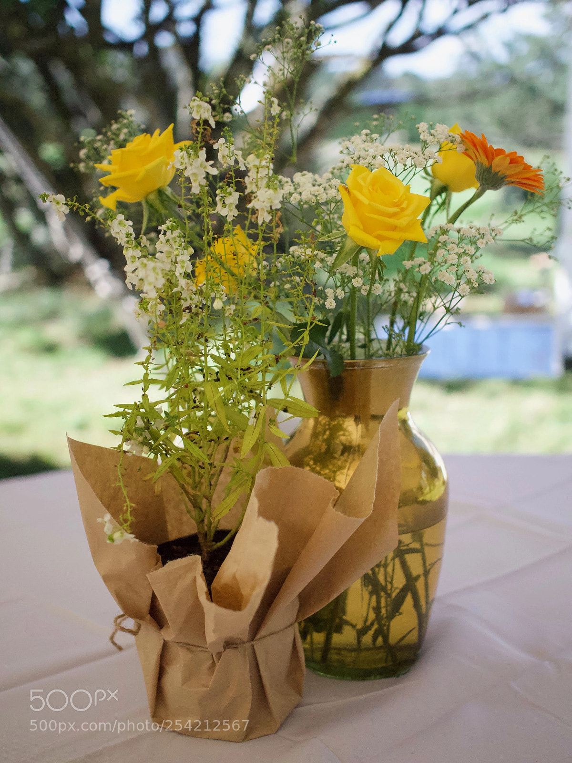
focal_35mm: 50
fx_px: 1102
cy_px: 382
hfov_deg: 29.1
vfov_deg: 38.2
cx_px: 286
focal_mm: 25
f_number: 1.8
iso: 3200
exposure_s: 1/8000
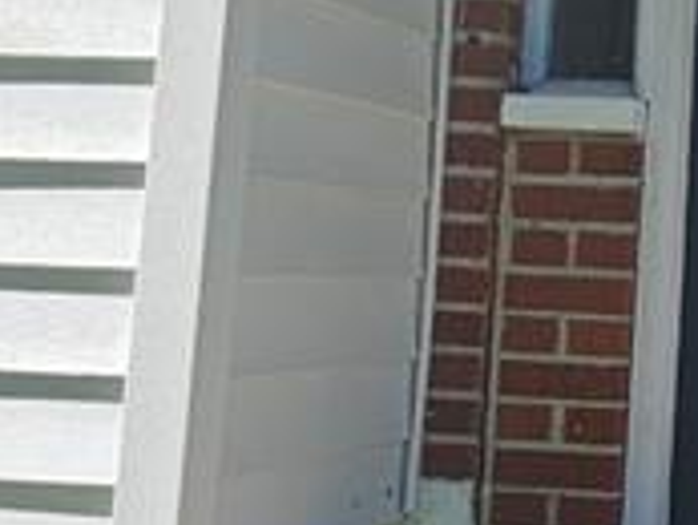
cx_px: 952
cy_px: 57
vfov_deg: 18.8
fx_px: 1554
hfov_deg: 22.2
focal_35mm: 77
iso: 50
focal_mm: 2.2
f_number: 2.2
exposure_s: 1/1517
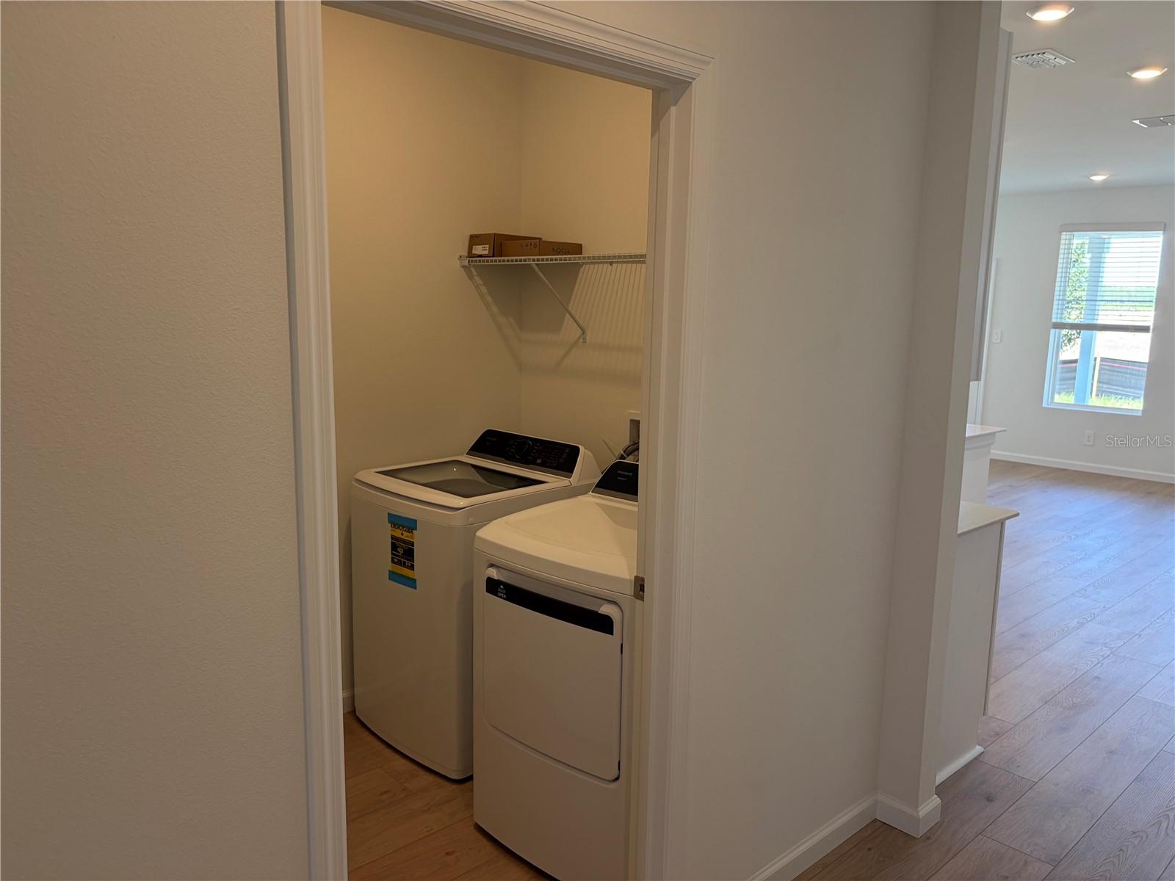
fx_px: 883
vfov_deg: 53.1
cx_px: 588
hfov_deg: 67.3
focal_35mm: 26
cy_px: 440
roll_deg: -0.5
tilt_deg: -7.7
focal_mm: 5.96
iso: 80
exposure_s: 1/120
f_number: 1.6
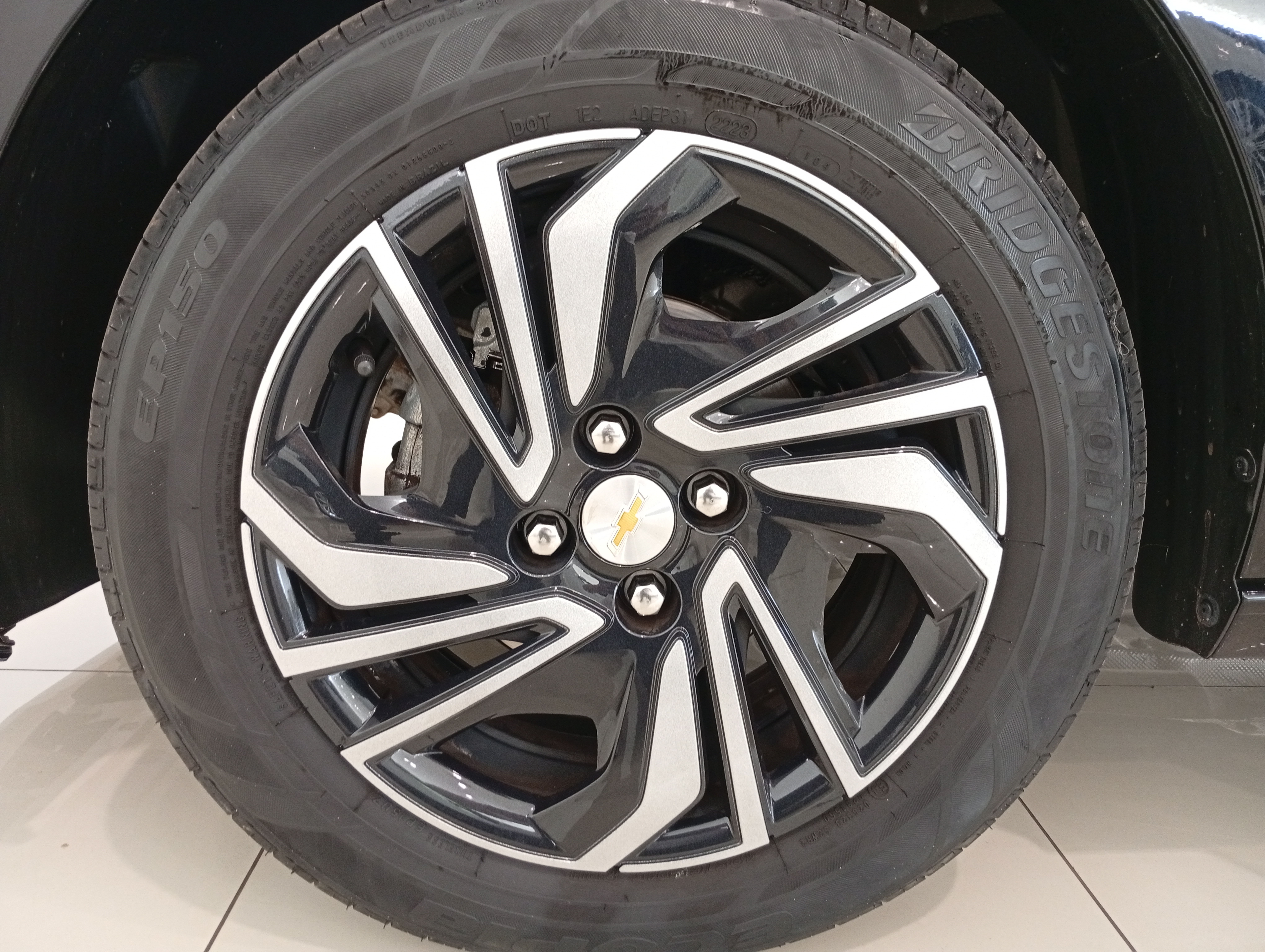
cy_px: 476
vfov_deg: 51.5
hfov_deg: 65.2
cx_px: 632
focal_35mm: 27
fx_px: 988
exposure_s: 1/30
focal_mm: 3.98
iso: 601
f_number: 1.8
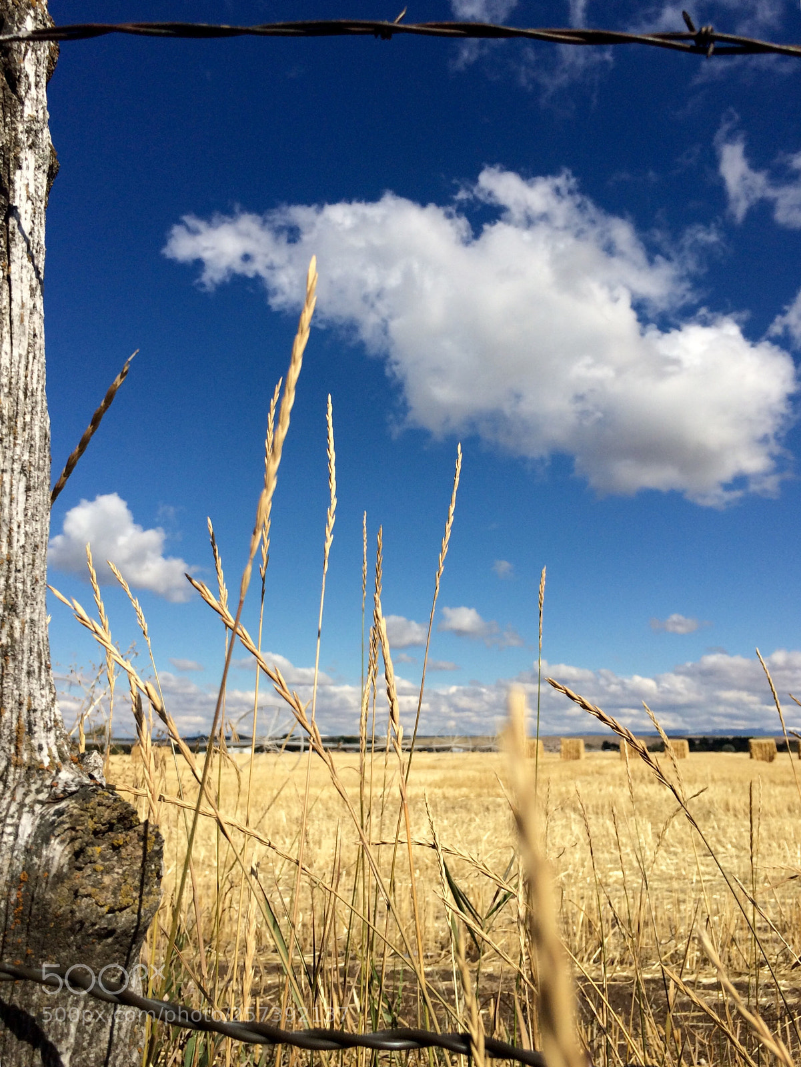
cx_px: 400
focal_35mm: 29
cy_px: 534
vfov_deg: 61.6
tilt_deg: +12.8
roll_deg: -0.3
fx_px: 894
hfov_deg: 48.3
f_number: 2.2
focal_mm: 4.15
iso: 32
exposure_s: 1/4115
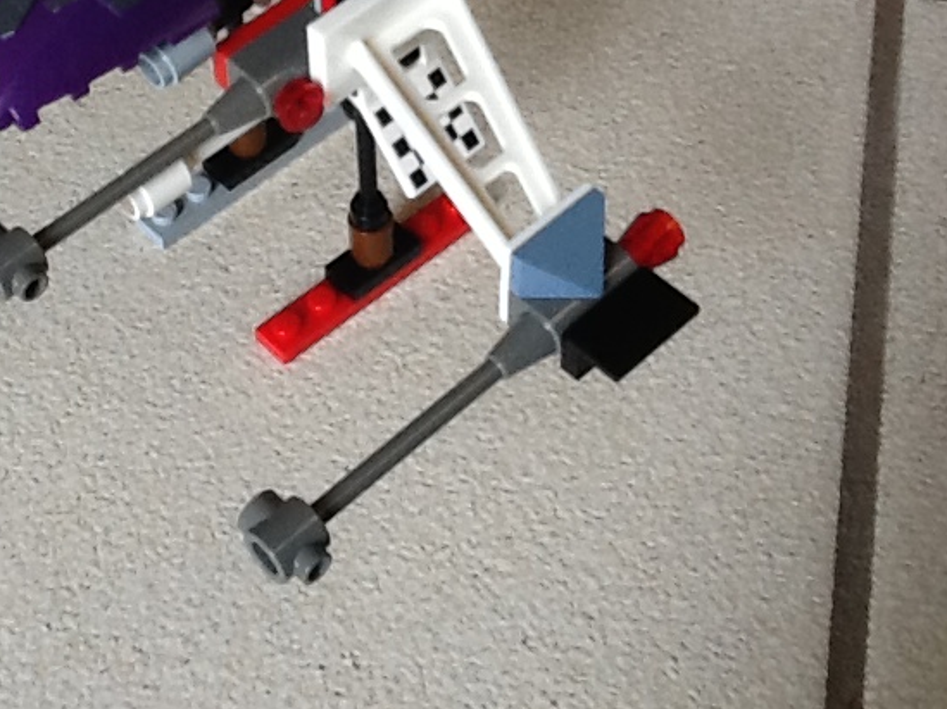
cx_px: 243
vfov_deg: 25.5
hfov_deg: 33.7
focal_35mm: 56
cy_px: 121
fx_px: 1531
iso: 80
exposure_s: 1/40
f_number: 2.4
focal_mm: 2.03
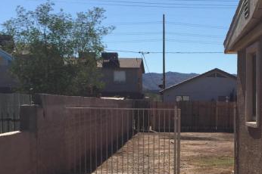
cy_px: 144
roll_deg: -1.5
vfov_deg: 20.0
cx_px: 193
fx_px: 487
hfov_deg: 29.7
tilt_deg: -1.0
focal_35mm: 67
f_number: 2.2
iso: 32
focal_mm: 4.15
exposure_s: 1/3597
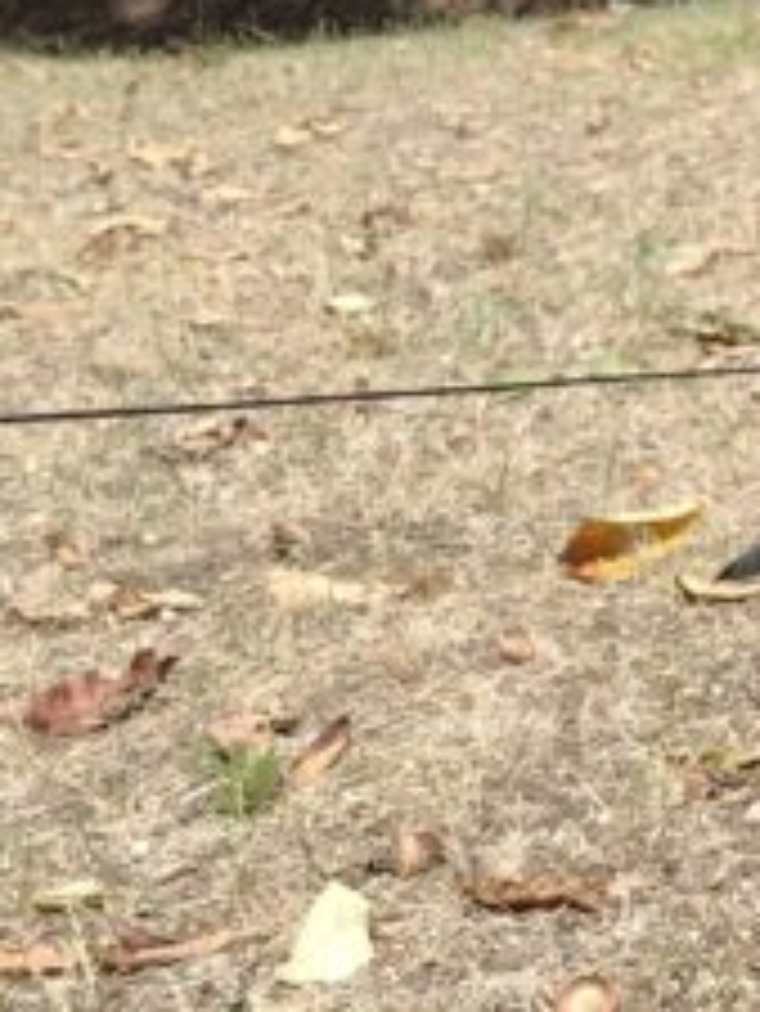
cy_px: 589
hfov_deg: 11.3
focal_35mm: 123
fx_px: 3597
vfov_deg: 16.0
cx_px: 1354
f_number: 1.7
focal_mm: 4.71
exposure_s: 1/886
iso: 100
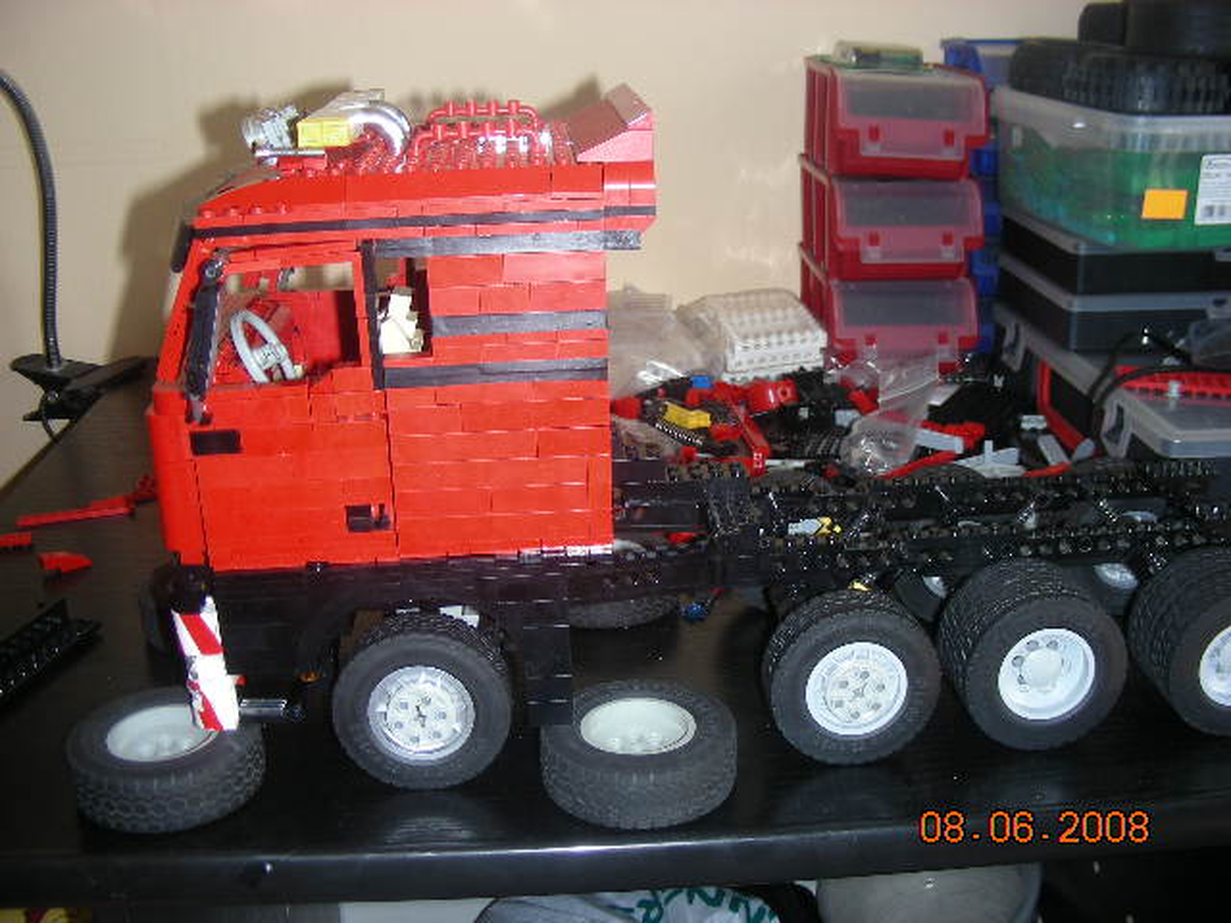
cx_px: 616
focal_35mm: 38
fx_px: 1351
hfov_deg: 49.0
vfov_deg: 37.7
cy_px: 462
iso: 50
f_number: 3.5
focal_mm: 6.3
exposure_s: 1/60
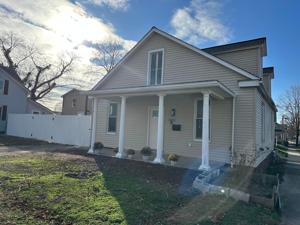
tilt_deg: +3.2
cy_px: 112
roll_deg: -2.8
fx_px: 208
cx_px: 150
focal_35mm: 24
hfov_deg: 71.6
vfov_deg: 56.8
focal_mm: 6.86
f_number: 1.78
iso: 80
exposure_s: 1/5848
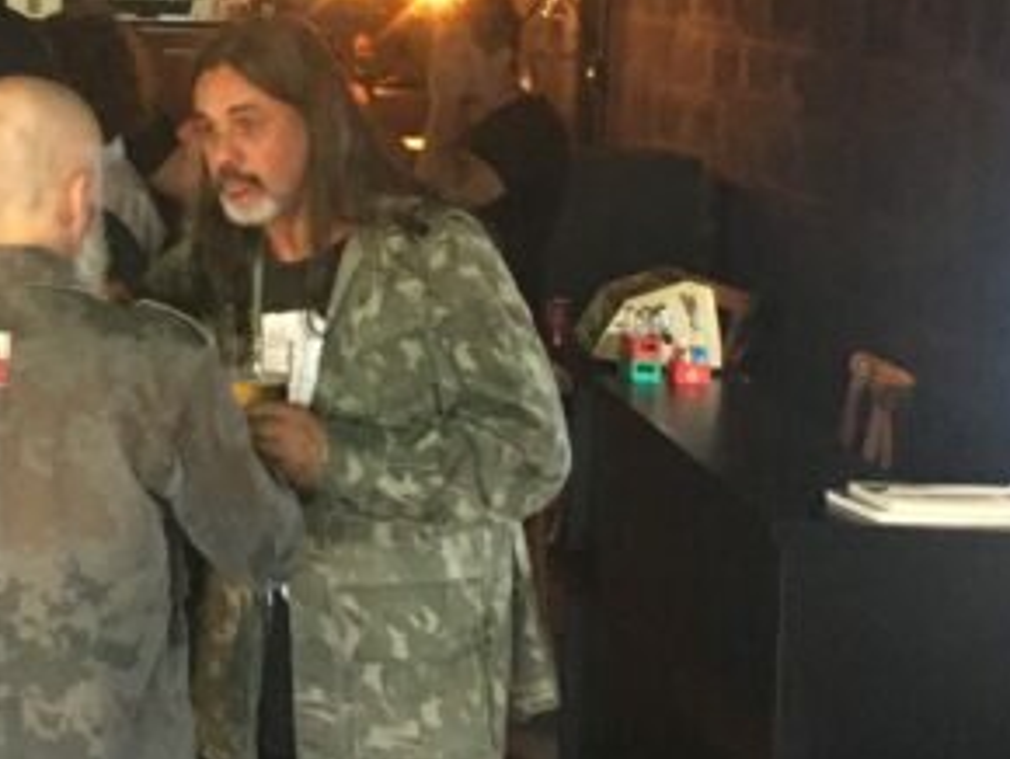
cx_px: -199
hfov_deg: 19.3
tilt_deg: -3.2
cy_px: 132
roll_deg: -1.4
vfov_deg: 15.3
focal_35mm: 96
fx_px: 2803
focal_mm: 4.15
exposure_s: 1/20
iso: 200
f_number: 2.2
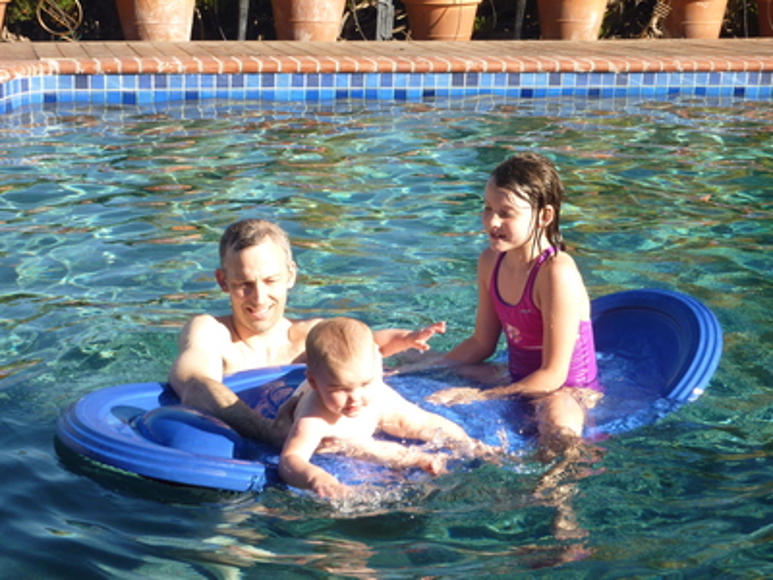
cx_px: 386
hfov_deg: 29.0
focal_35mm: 67
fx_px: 1496
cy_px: 290
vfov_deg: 21.9
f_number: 4.1
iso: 80
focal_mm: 11
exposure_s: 1/250
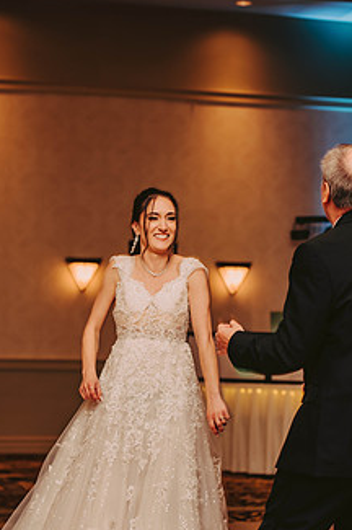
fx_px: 1426
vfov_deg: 21.0
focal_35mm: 97
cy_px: 284
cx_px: 210
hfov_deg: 14.1
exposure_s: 1/60
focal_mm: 70
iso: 800
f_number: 2.8
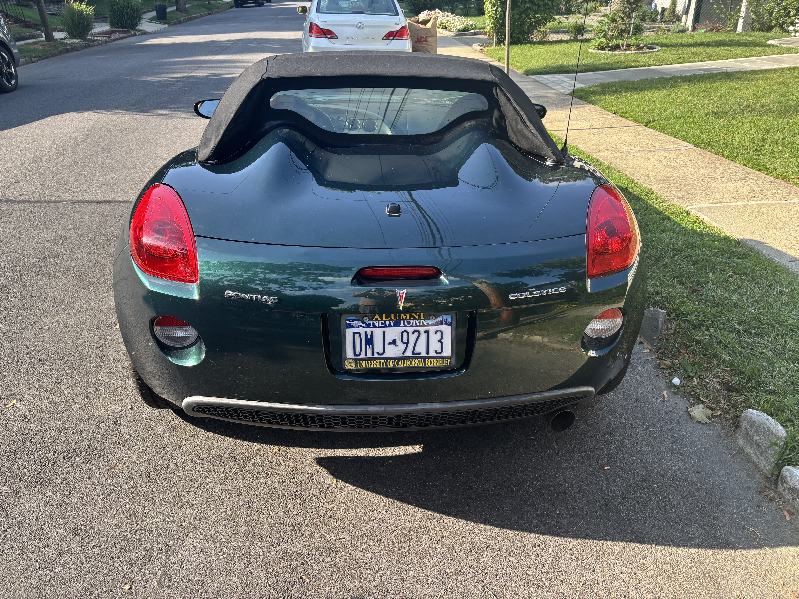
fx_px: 600
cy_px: 300
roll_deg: +2.7
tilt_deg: -27.5
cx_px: 400
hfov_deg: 67.3
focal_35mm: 26
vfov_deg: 53.1
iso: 50
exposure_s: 1/498
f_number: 1.6
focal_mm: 5.96
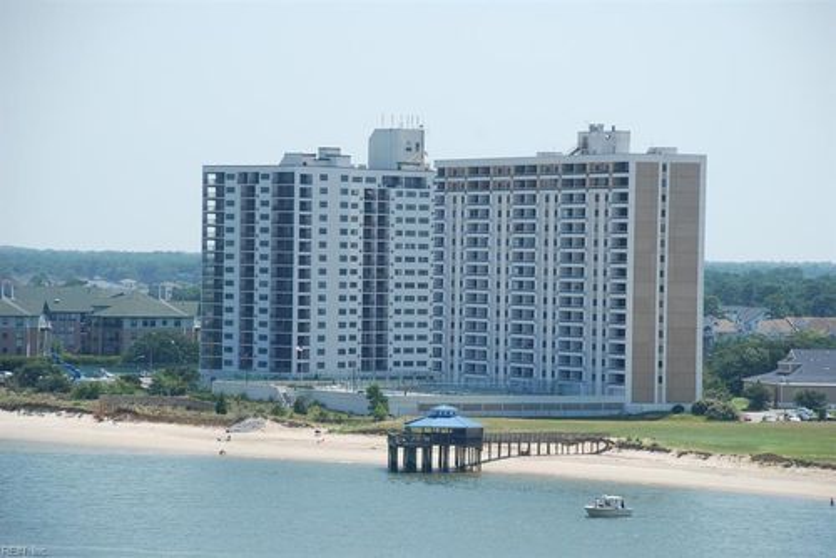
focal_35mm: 158
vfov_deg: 8.7
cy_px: 279
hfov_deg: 13.0
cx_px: 418
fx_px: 3659
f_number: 7.1
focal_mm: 105
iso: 320
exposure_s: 1/800
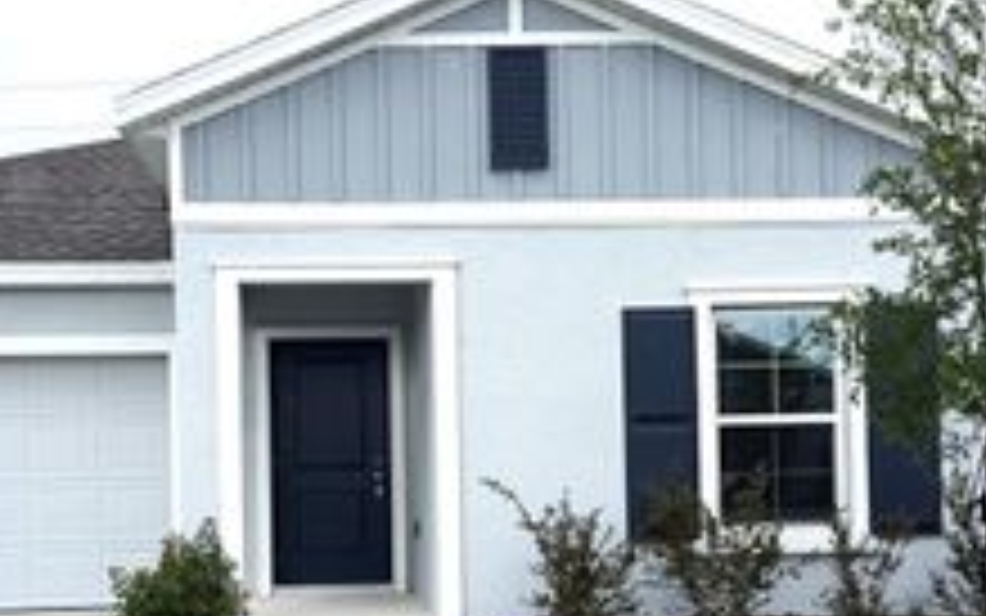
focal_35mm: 58
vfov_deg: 22.2
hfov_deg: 35.0
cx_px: 423
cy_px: 447
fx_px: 1559
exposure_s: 1/2232
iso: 80
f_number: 1.78
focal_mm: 6.76
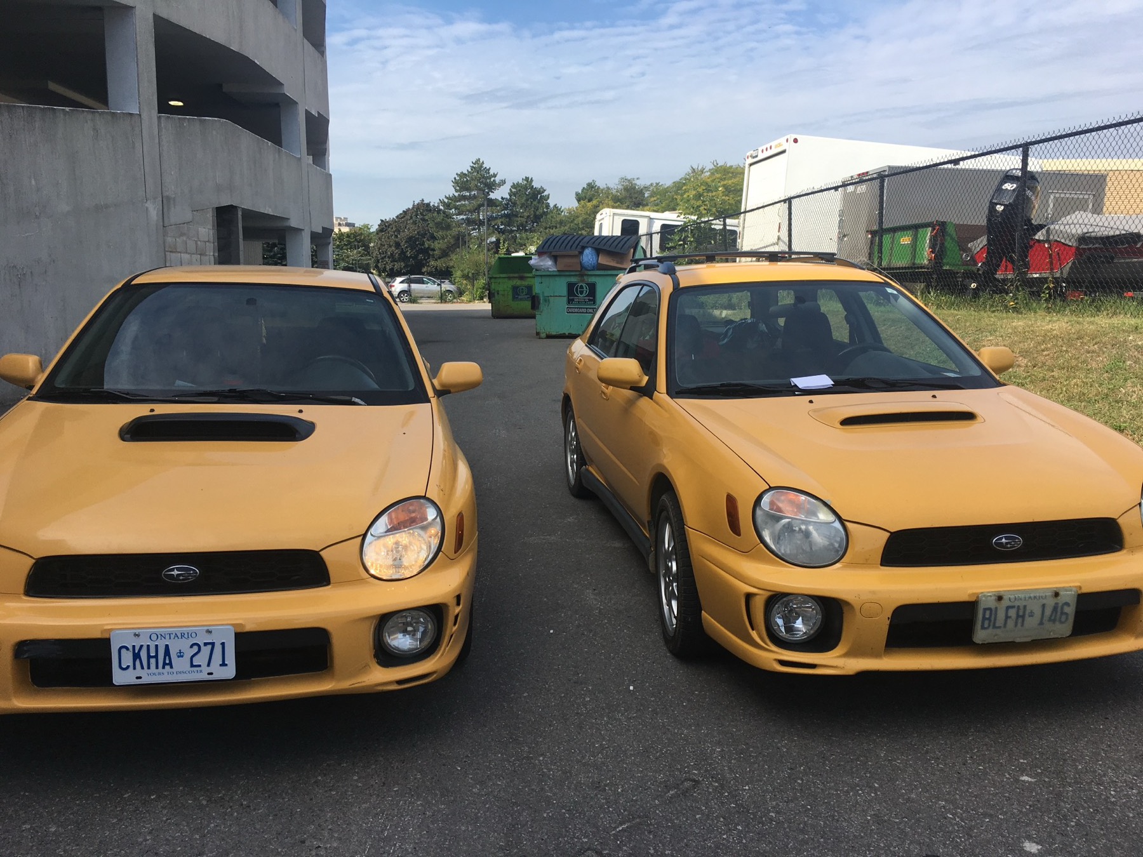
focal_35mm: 29
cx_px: 572
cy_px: 428
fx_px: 958
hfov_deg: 61.7
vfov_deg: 48.2
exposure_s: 1/1350
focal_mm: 4.15
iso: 25
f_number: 2.2
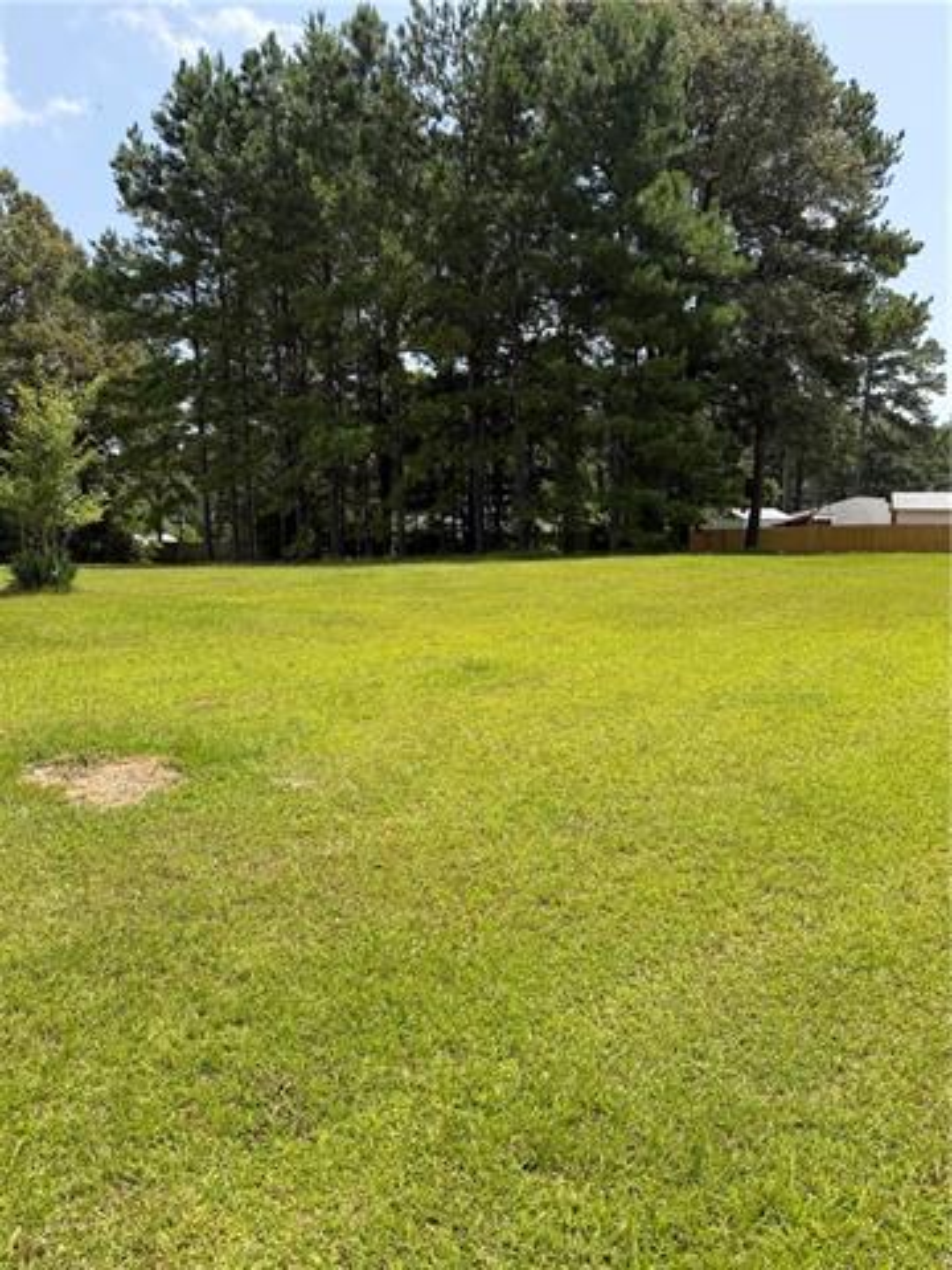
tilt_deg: -6.4
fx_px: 880
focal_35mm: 24
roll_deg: -0.6
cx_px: 476
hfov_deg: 56.8
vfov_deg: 71.6
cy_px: 635
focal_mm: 6.76
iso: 80
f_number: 1.78
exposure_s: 1/3021
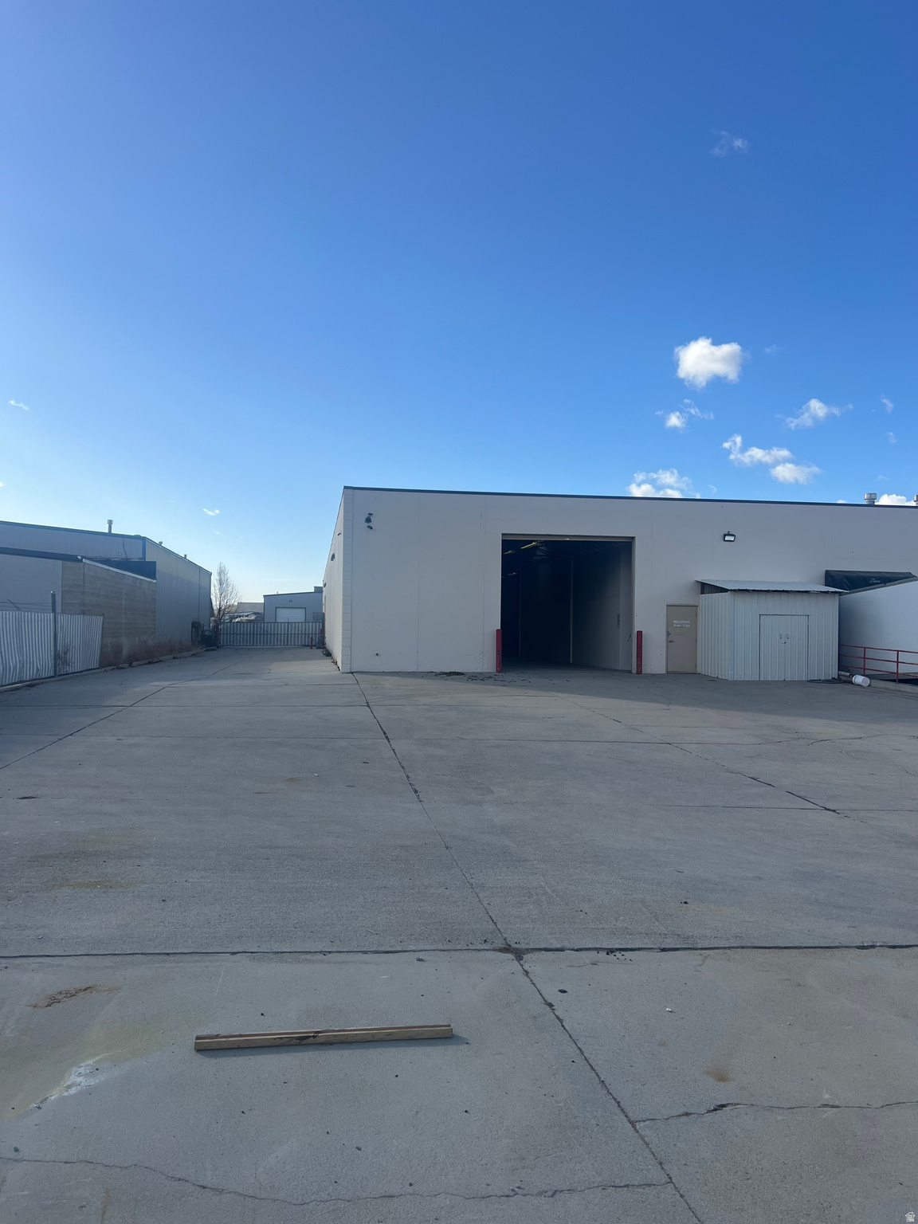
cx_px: 459
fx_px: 919
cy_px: 612
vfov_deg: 67.3
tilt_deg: +1.3
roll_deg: +0.8
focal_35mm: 26
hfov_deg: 53.1
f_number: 1.5
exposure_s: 1/3968
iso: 50
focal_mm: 5.7
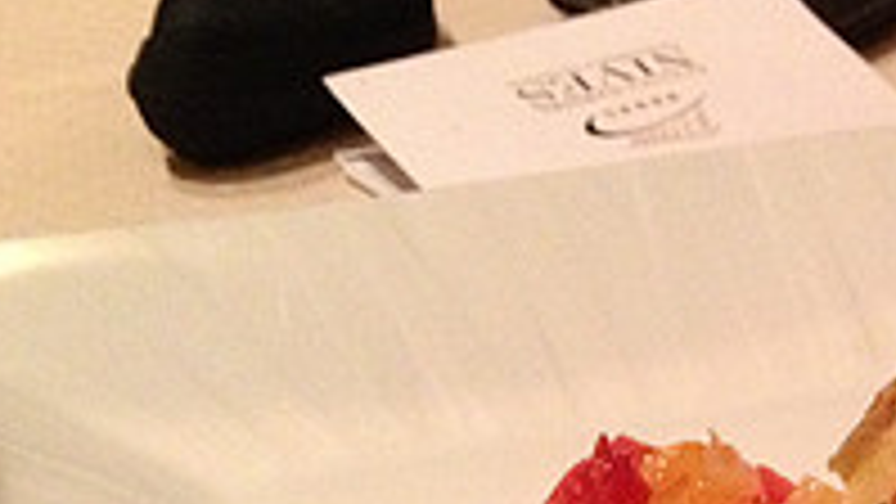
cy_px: 713
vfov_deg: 10.6
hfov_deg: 18.1
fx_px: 2638
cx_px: 1126
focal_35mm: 111
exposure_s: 1/15
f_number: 2.4
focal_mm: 4.28
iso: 500
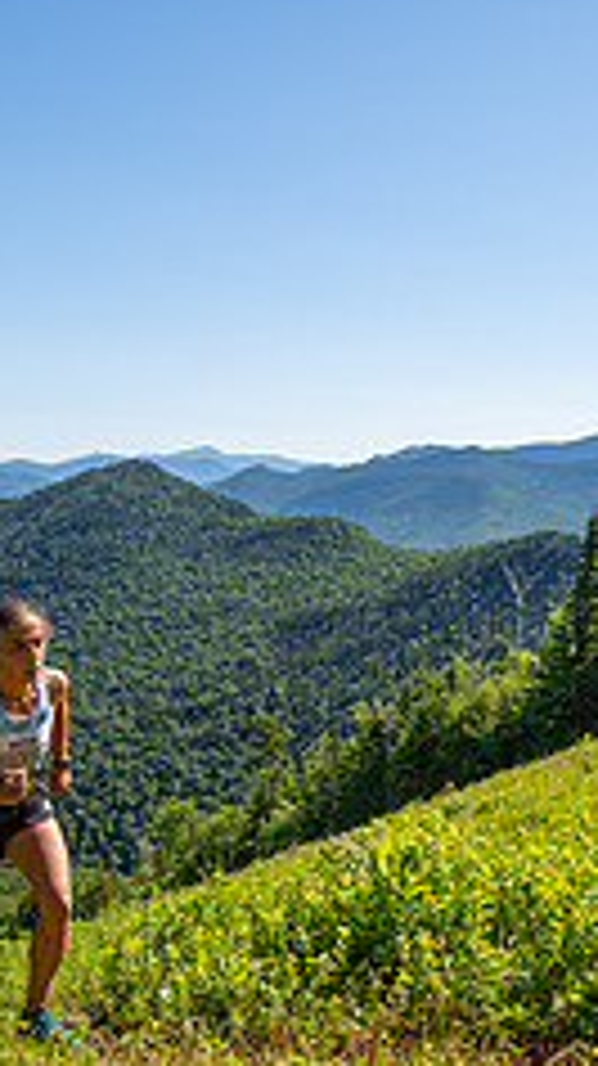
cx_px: 279
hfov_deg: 29.0
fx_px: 1158
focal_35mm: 41
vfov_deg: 48.4
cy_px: 729
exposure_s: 1/500
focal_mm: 16
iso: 100
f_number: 5
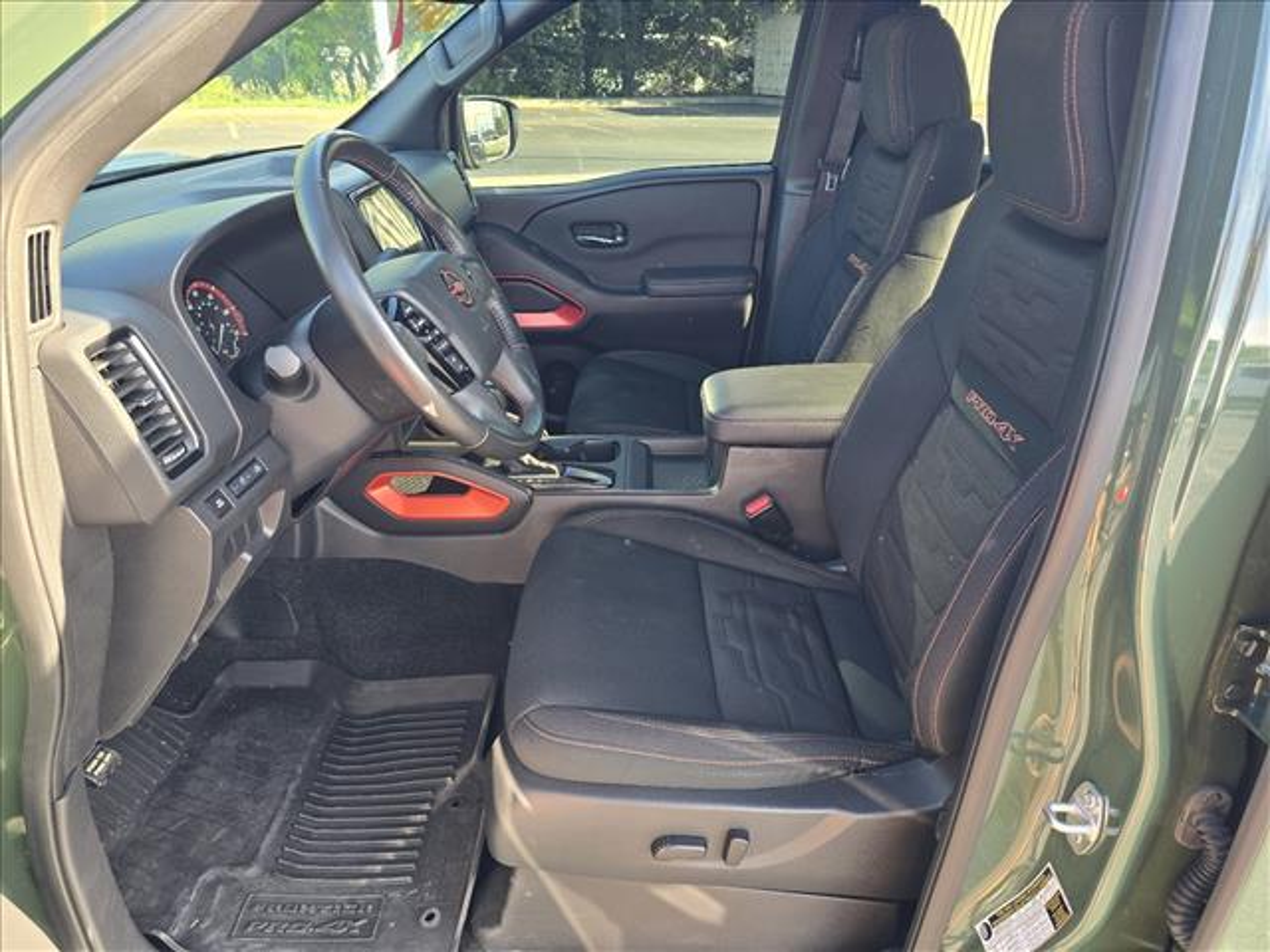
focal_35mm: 23
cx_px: 635
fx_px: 844
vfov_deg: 58.9
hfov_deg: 73.9
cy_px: 476
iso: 100
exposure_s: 1/182
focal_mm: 6.3
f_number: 1.7
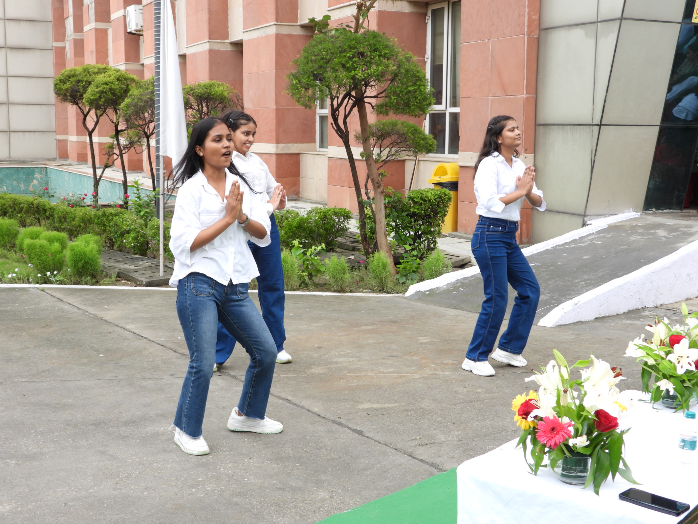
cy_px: 262
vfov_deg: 30.9
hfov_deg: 40.4
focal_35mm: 47
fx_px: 948
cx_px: 349
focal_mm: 8.5
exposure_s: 1/250
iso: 100
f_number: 3.2
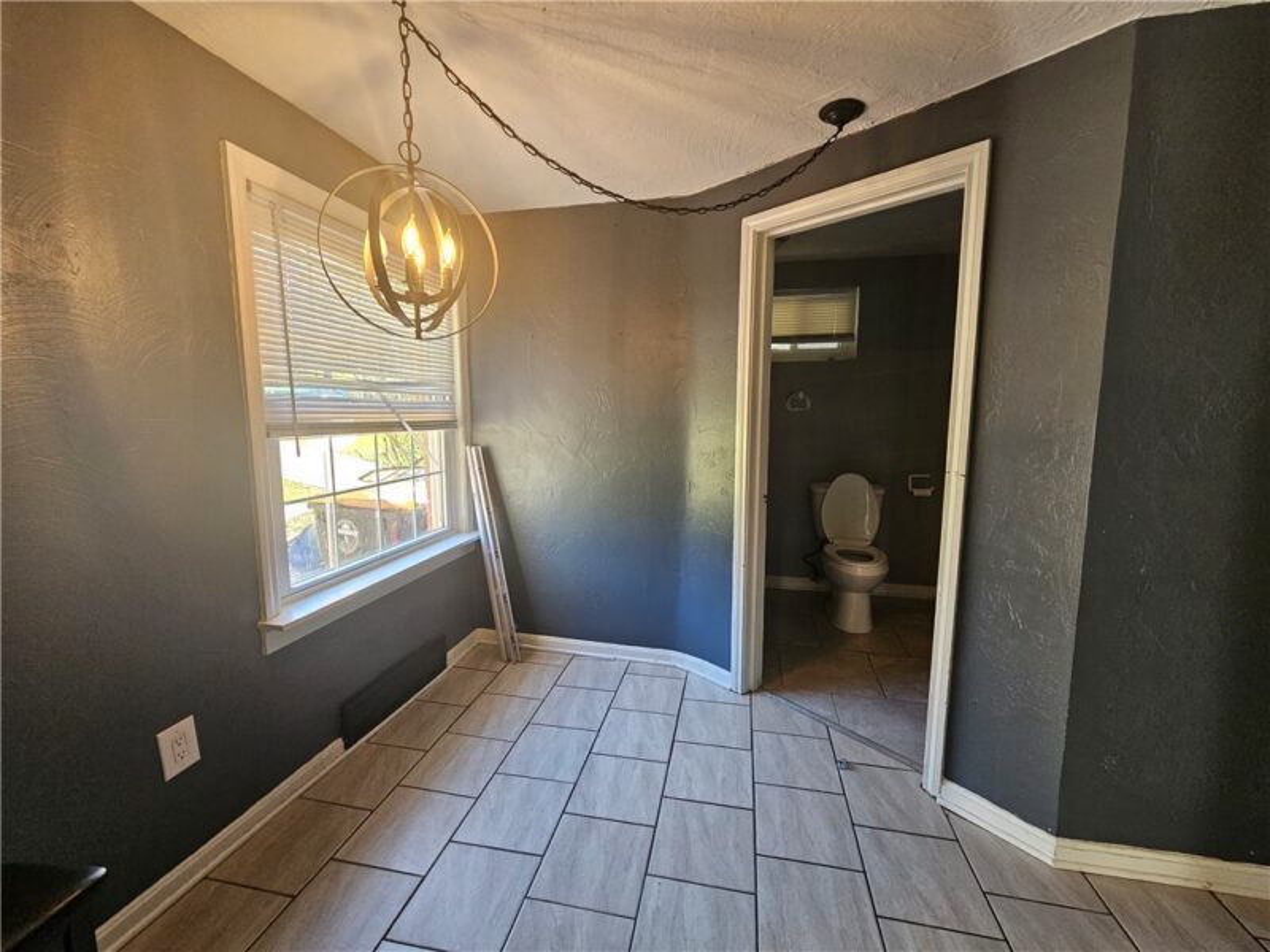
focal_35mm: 13
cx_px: 635
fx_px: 477
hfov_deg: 106.2
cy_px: 476
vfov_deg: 89.9
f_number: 2.2
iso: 320
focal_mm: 2.2
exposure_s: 1/100
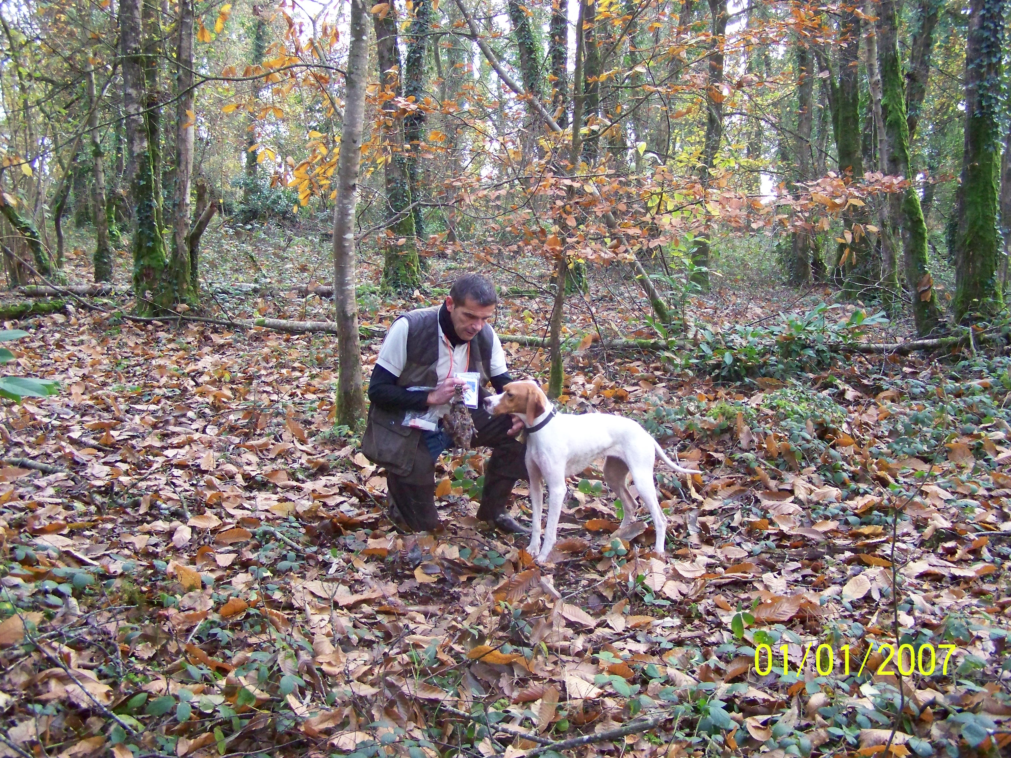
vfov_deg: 37.7
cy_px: 379
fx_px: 1110
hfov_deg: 49.0
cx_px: 506
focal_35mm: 38
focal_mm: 6.3
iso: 320
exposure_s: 1/60
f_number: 2.8
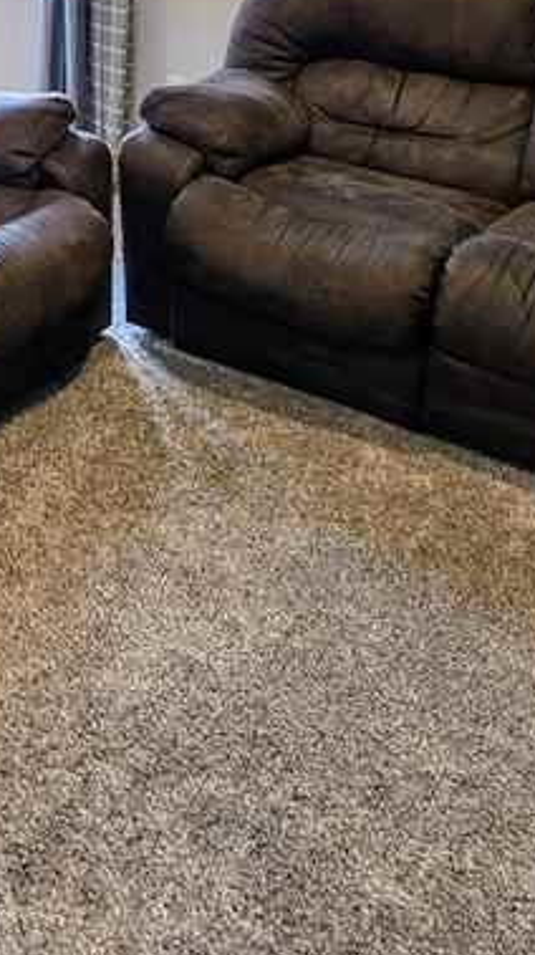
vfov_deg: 38.2
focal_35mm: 48
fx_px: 1213
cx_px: -116
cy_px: 3
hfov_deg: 22.8
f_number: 1.9
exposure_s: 1/60
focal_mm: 2.2
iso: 250
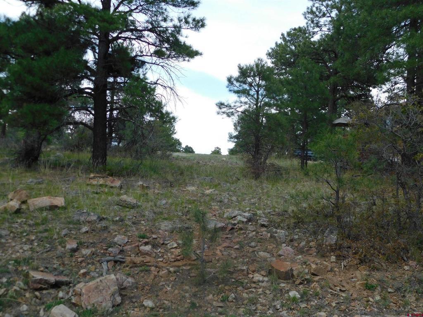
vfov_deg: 32.2
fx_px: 550
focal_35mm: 45
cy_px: 158
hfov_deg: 42.1
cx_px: 212
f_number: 3.7
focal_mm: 8
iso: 125
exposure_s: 1/400
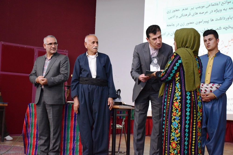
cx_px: 116
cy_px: 78
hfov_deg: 38.9
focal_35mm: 51
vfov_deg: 26.5
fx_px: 330
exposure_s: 1/60
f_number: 4.2
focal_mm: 34
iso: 2500
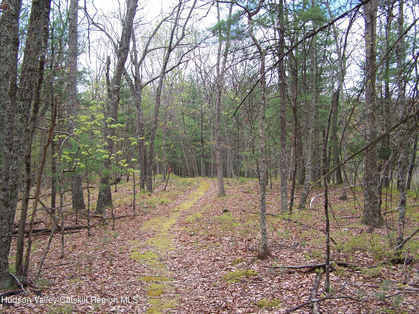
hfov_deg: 49.0
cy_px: 157
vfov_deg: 37.7
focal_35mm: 38
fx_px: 460
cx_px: 210
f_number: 2.8
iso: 80
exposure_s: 1/250
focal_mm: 6.3
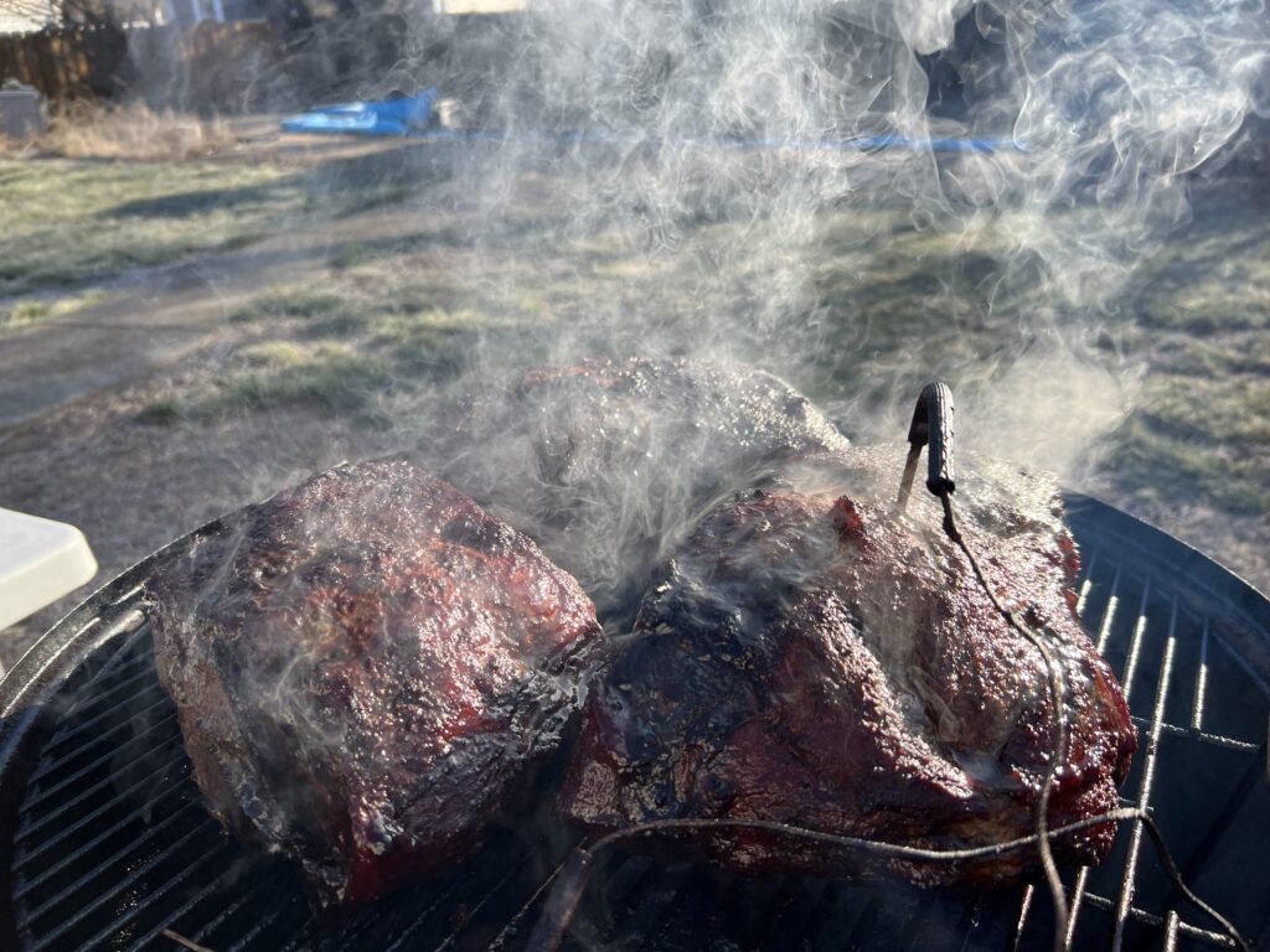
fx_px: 954
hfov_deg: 67.3
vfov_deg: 53.1
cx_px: 635
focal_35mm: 26
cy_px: 476
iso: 50
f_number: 1.5
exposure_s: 1/1449
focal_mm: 5.7
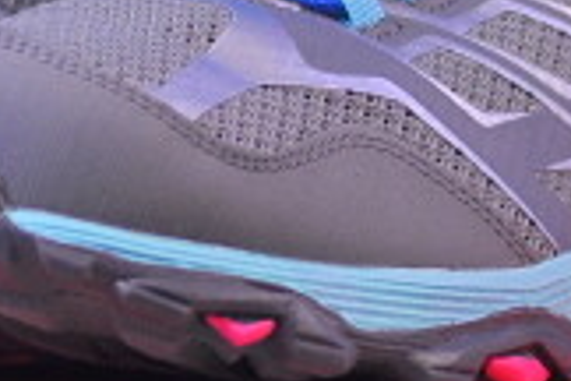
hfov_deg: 5.6
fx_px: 5868
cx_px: 130
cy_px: -298
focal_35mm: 370
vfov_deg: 3.7
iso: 250
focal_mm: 50
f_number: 2.5
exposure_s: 1/320
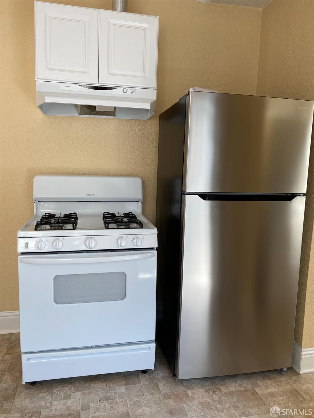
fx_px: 314
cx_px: 157
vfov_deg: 67.3
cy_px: 209
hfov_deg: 53.1
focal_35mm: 26
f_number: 1.8
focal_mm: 4.25
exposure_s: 1/121
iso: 100
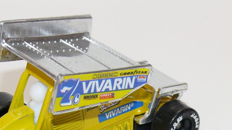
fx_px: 1009
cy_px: 97
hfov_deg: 13.1
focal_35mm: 164
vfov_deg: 7.4
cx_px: 75
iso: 100
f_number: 4
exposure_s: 1/30
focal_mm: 13
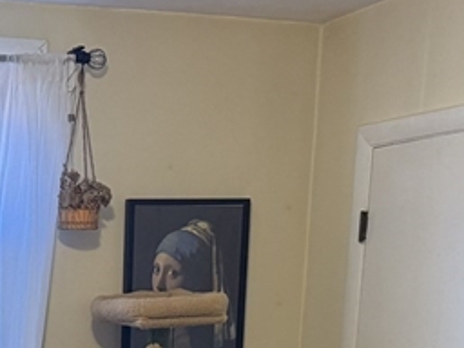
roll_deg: -0.1
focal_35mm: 96
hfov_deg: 19.6
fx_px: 1287
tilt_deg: -12.6
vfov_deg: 13.7
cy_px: 640
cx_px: -45
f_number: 1.78
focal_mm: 6.76
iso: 320
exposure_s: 1/120
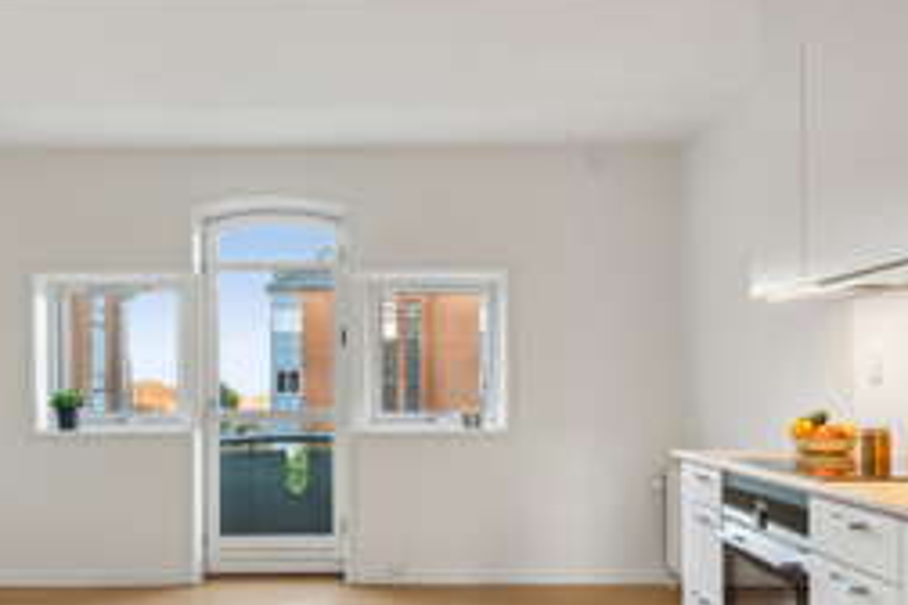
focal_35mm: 35
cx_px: 400
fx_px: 883
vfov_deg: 37.4
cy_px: 403
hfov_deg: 54.3
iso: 800
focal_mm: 21
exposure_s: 1/8
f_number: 11
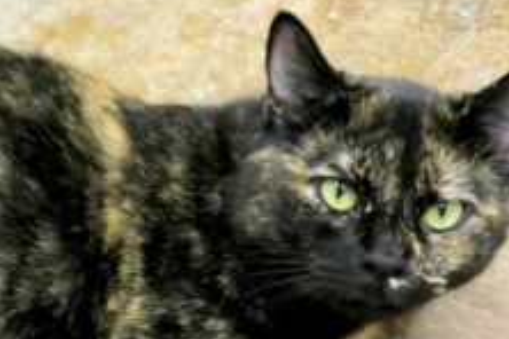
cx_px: -117
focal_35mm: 158
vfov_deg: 8.6
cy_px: 404
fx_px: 2234
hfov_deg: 12.7
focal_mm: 18.17
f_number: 3.3
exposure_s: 1/80
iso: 1250
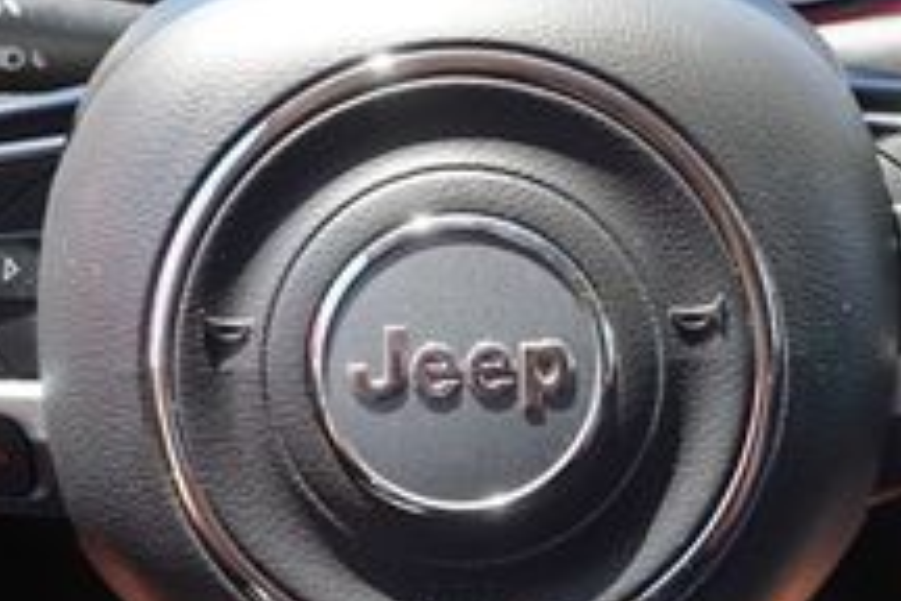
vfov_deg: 19.1
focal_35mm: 71
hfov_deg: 28.3
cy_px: 213
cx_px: 571
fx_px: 1777
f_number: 4.5
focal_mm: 16
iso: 100
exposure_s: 1/60
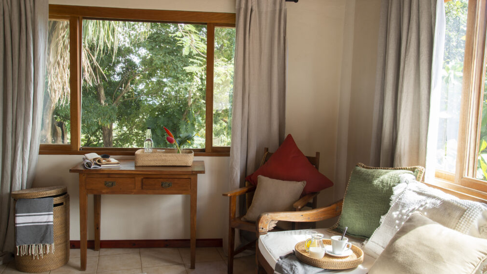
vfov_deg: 37.8
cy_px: 135
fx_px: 400
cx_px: 247
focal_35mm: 31
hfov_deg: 62.6
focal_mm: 29
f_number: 13
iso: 160
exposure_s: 1/6
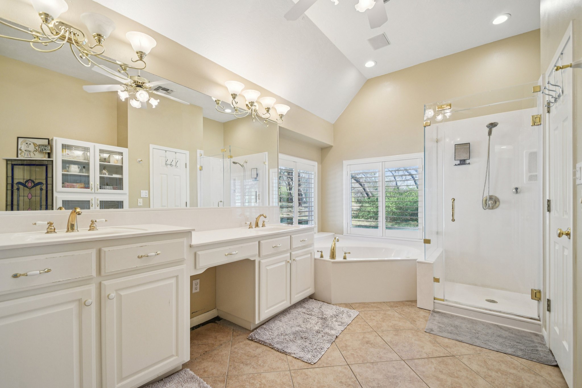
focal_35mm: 15
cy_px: 194
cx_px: 291
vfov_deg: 77.3
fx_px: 242
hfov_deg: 100.4
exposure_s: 1/15
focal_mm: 10
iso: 400
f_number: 8
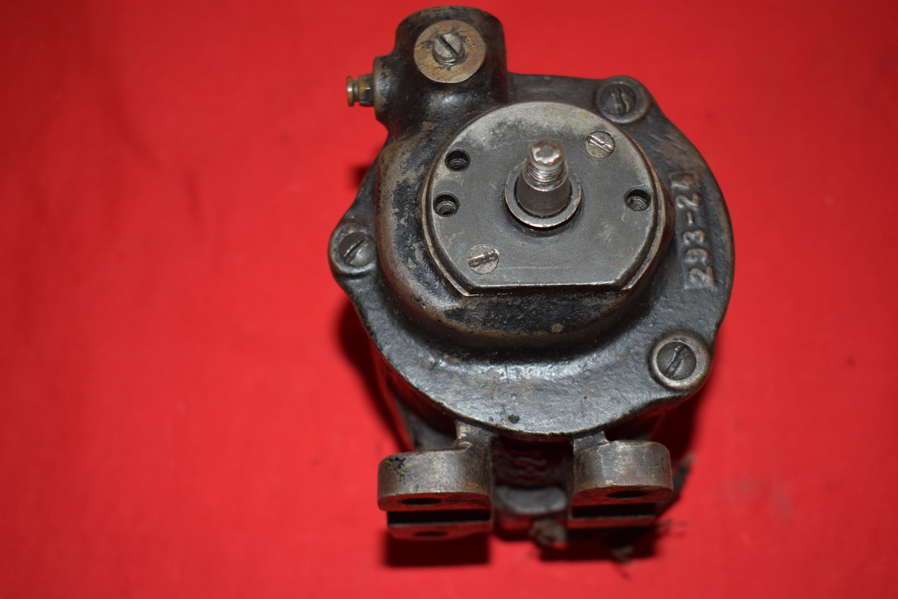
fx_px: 1310
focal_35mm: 52
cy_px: 300
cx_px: 449
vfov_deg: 25.8
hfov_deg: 37.8
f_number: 5
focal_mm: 35
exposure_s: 1/160
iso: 640
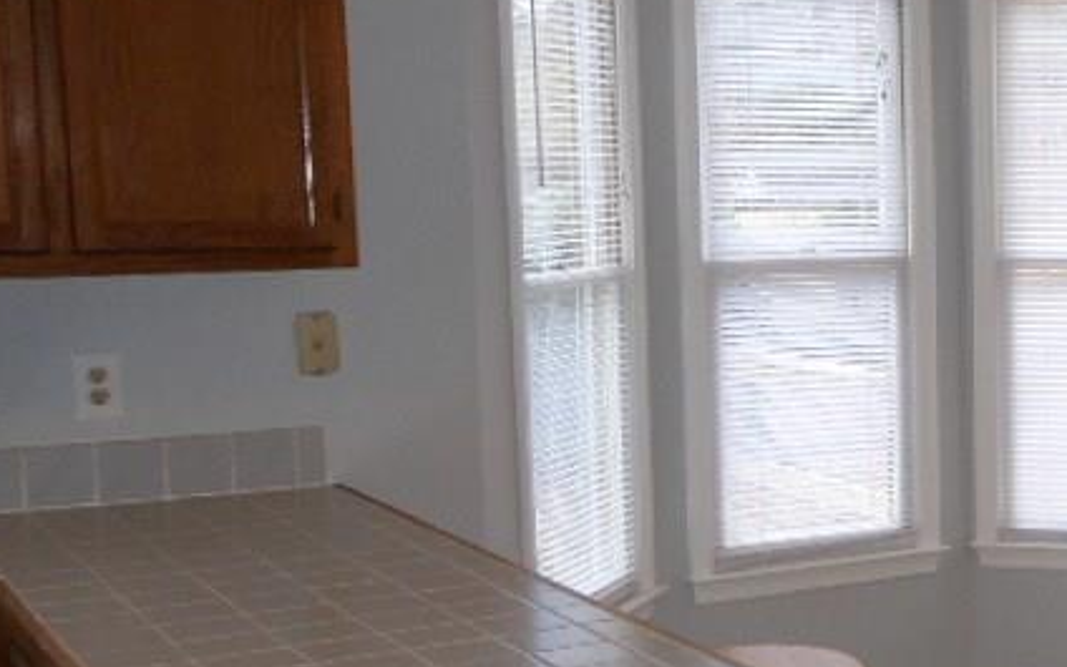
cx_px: 1097
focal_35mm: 64
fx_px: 1861
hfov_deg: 29.6
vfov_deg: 20.3
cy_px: 327
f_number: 3.2
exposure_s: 1/30
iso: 125
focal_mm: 4.5
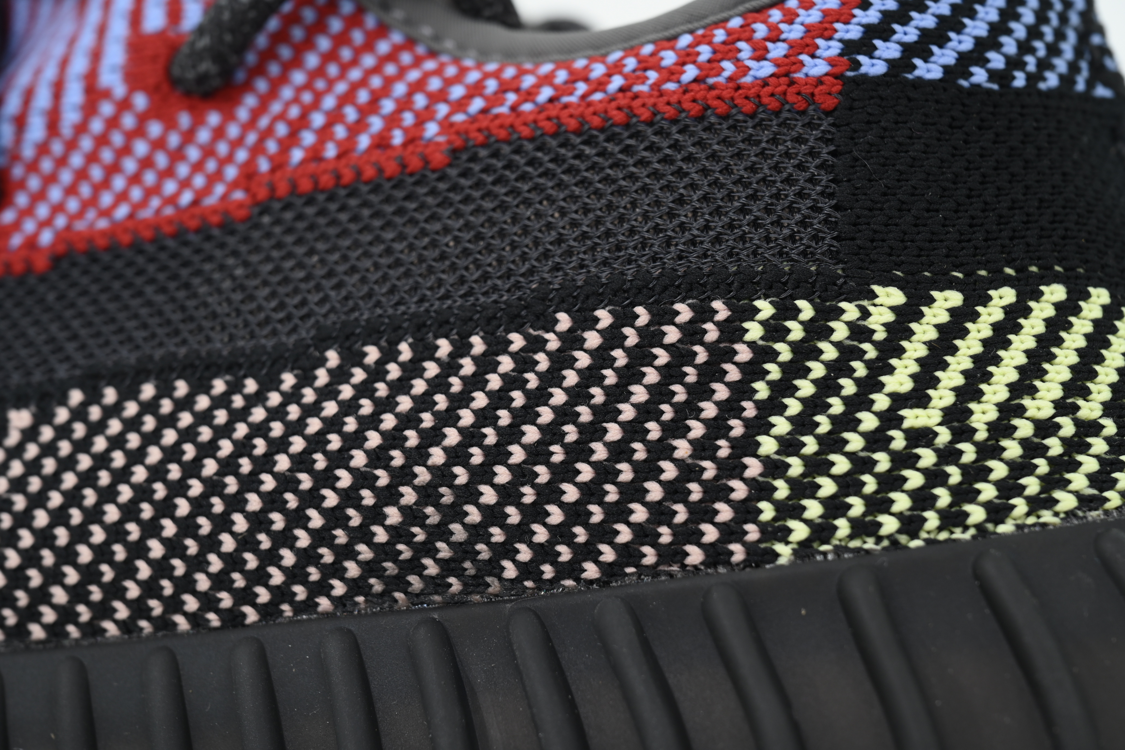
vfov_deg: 14.1
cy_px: 375
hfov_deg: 21.0
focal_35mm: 97
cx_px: 562
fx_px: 3031
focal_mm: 97
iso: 400
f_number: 9
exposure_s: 1/100
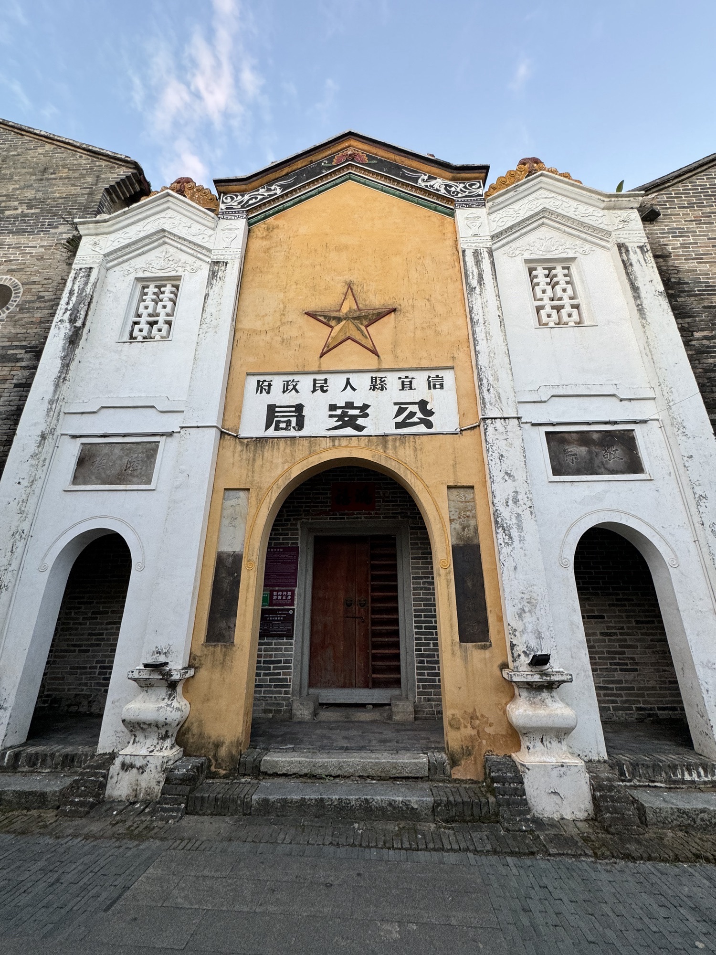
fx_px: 386
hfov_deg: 85.7
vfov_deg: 102.1
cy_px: 478
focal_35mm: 14
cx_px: 358
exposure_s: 1/100
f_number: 2.2
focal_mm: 2.22
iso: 125
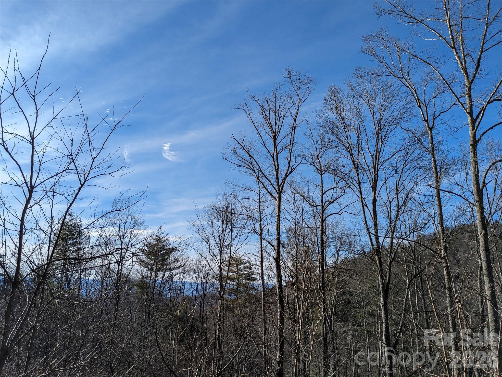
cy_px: 188
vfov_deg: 51.4
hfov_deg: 65.3
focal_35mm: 27
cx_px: 251
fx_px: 392
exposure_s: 1/4673
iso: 58
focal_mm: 4.38
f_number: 1.73
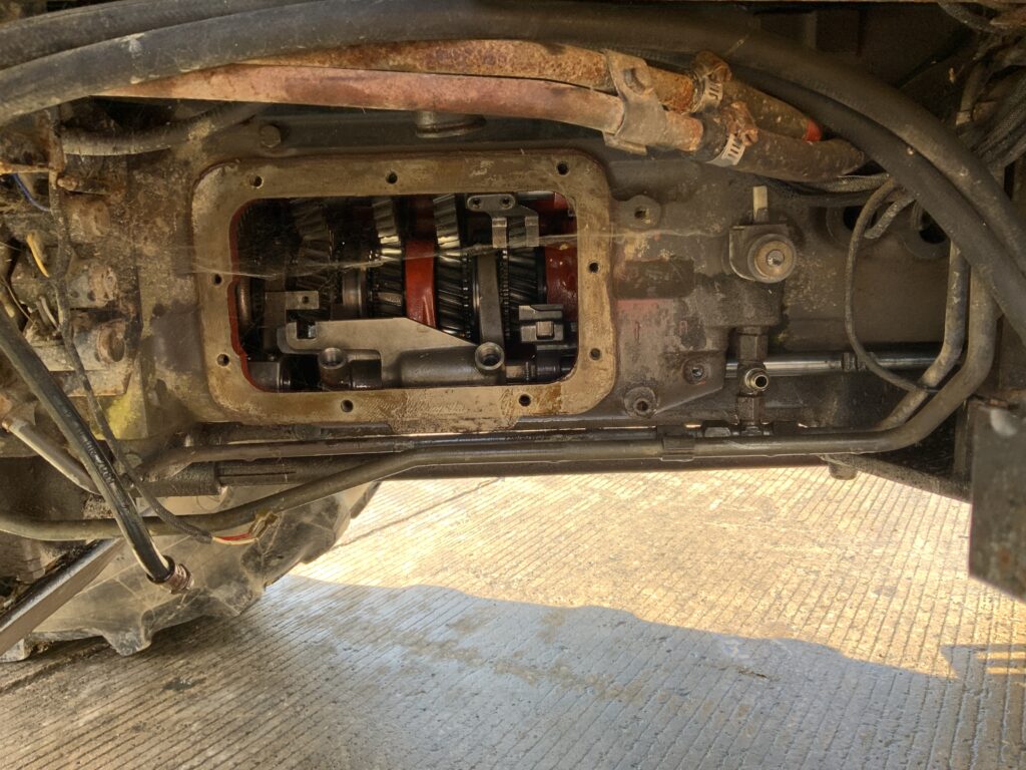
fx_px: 860
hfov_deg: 61.7
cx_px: 513
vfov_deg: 48.2
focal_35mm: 29
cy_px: 385
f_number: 1.8
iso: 40
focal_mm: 3
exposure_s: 1/122
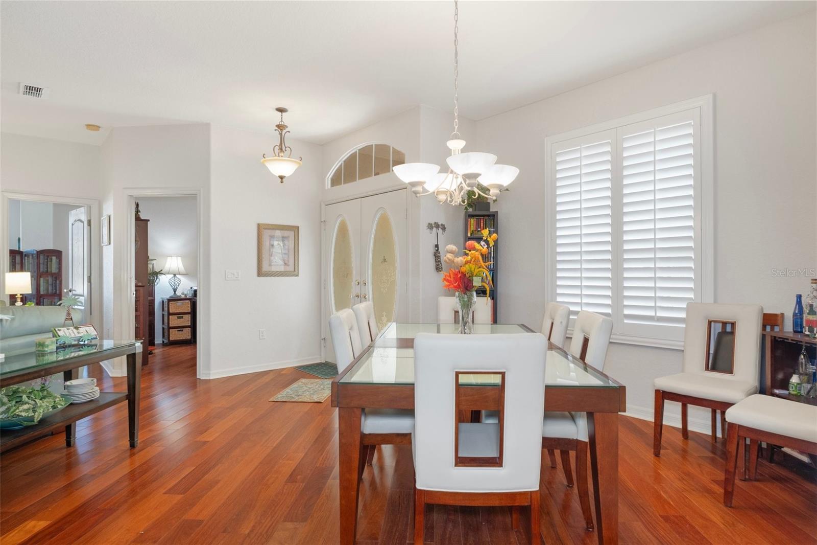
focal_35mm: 20
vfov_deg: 63.2
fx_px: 442
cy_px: 272
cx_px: 408
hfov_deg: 85.4
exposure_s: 1
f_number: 8
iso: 320
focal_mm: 13
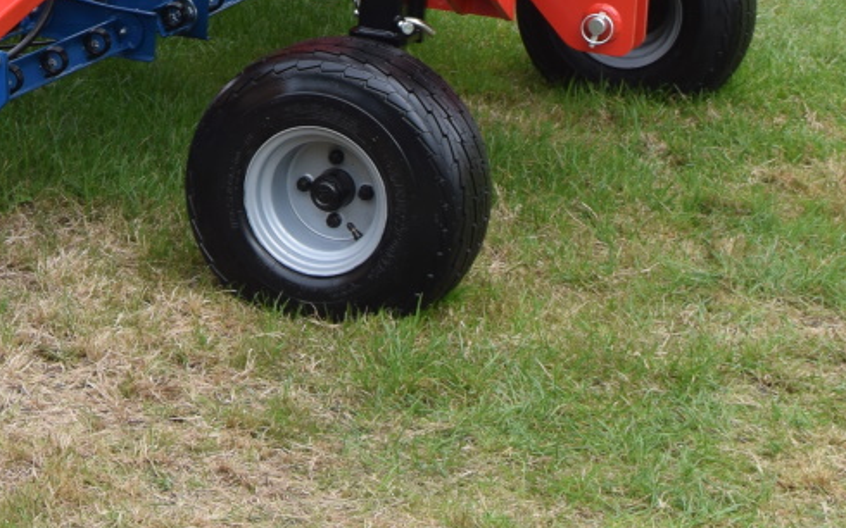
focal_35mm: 163
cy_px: -435
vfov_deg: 7.8
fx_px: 3754
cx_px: -123
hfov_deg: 12.6
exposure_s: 1/200
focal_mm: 29
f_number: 7.1
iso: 200
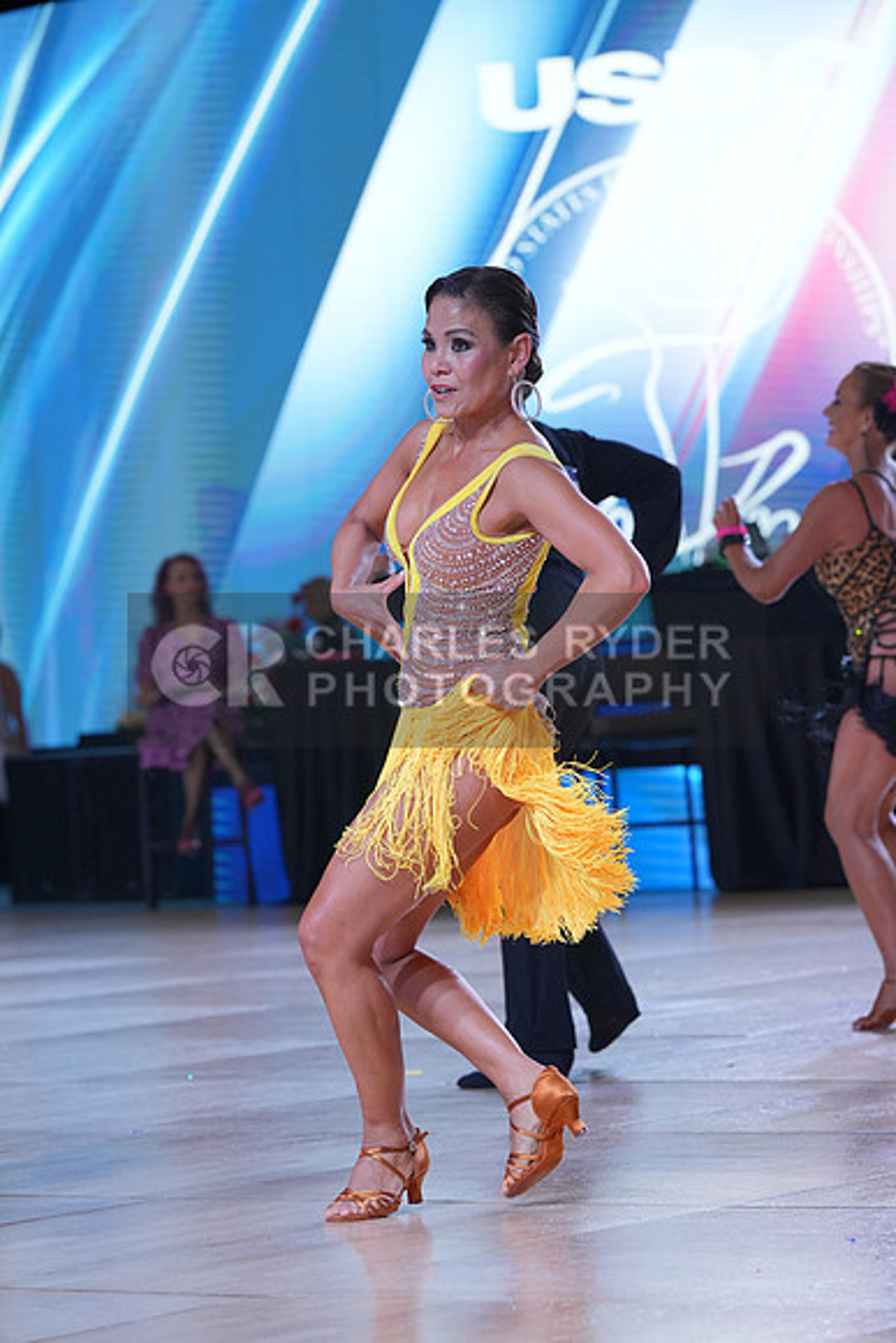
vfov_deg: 14.4
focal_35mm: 142
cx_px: 448
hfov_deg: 9.7
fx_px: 5298
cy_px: 672
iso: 1250
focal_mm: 142
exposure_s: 1/400
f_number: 5.6
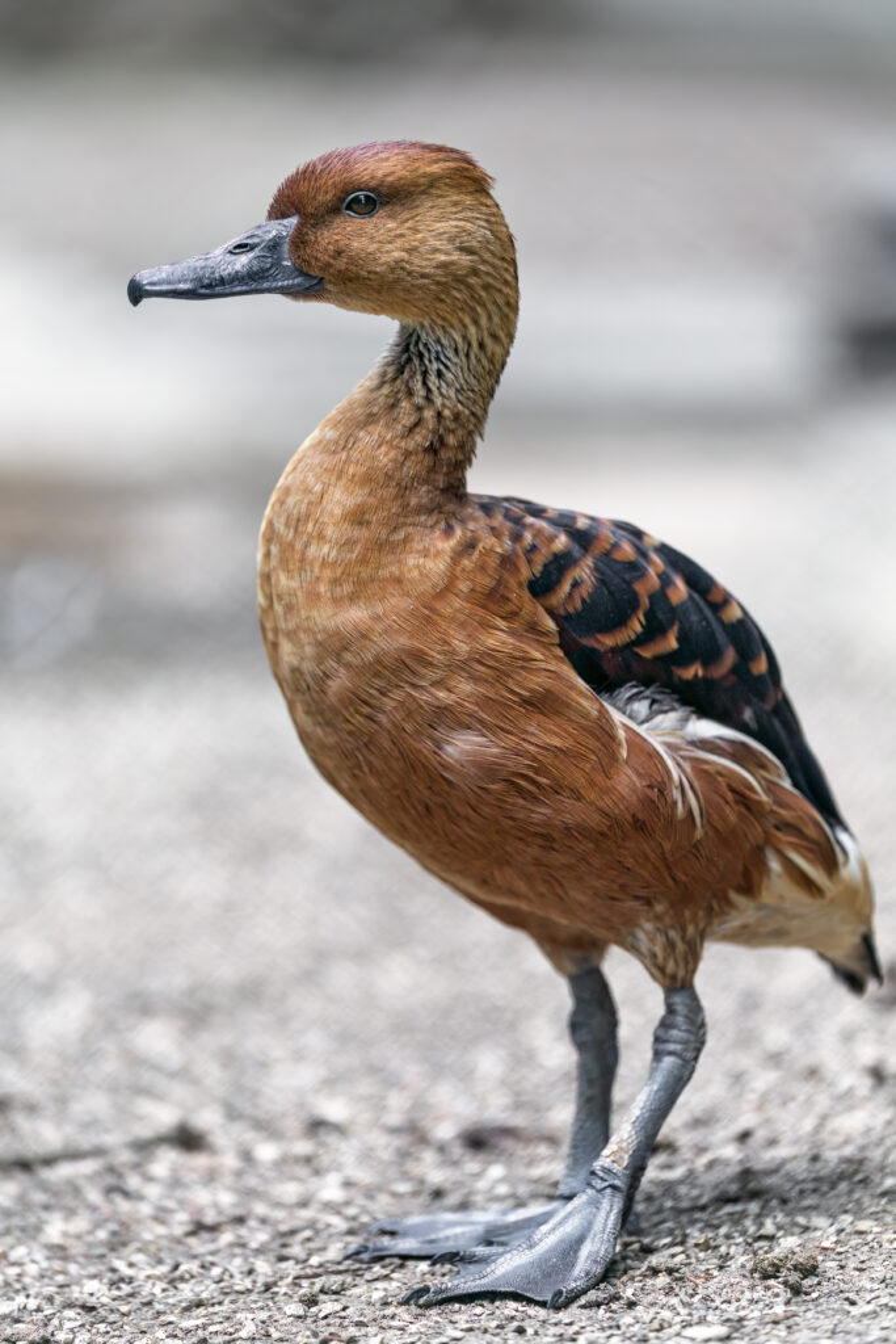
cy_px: 672
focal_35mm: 230
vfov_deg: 8.9
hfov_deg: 6.0
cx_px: 448
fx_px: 8583
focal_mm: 230
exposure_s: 1/800
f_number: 4
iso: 250
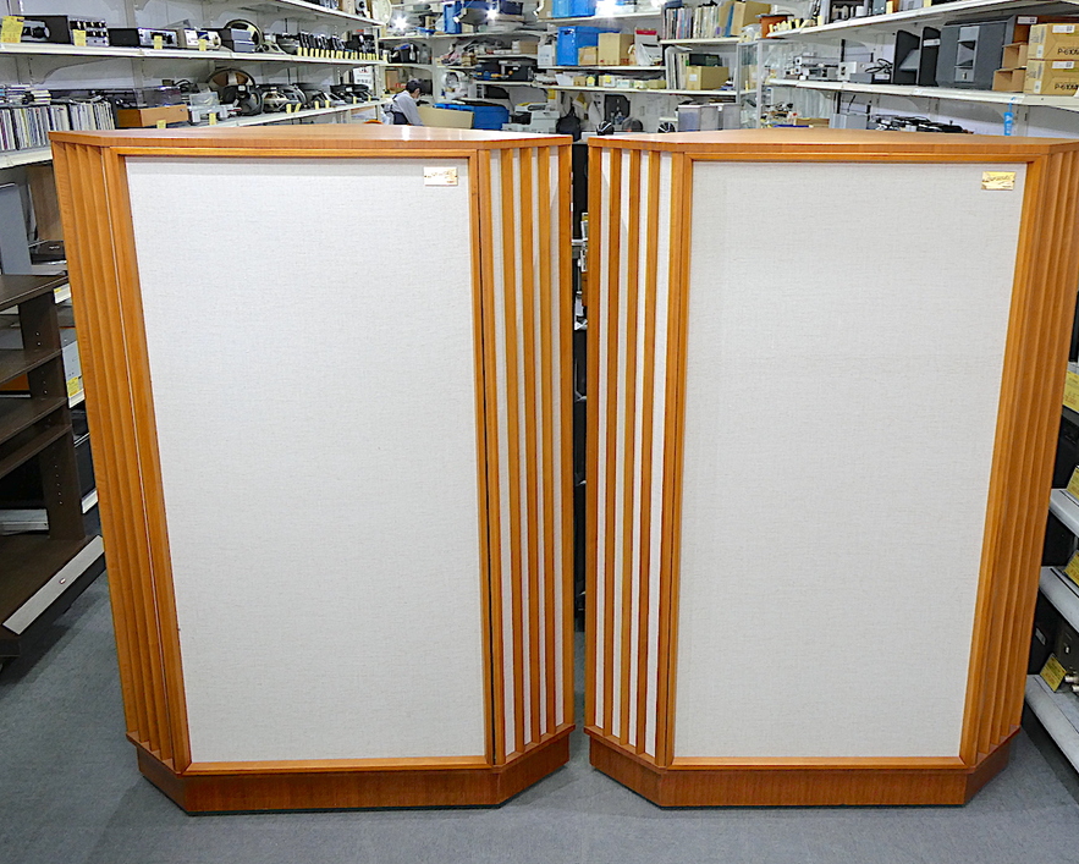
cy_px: 433
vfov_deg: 42.2
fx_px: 1118
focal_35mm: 35
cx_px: 579
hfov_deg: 51.5
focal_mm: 5.8
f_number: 3.6
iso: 200
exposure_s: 1/13
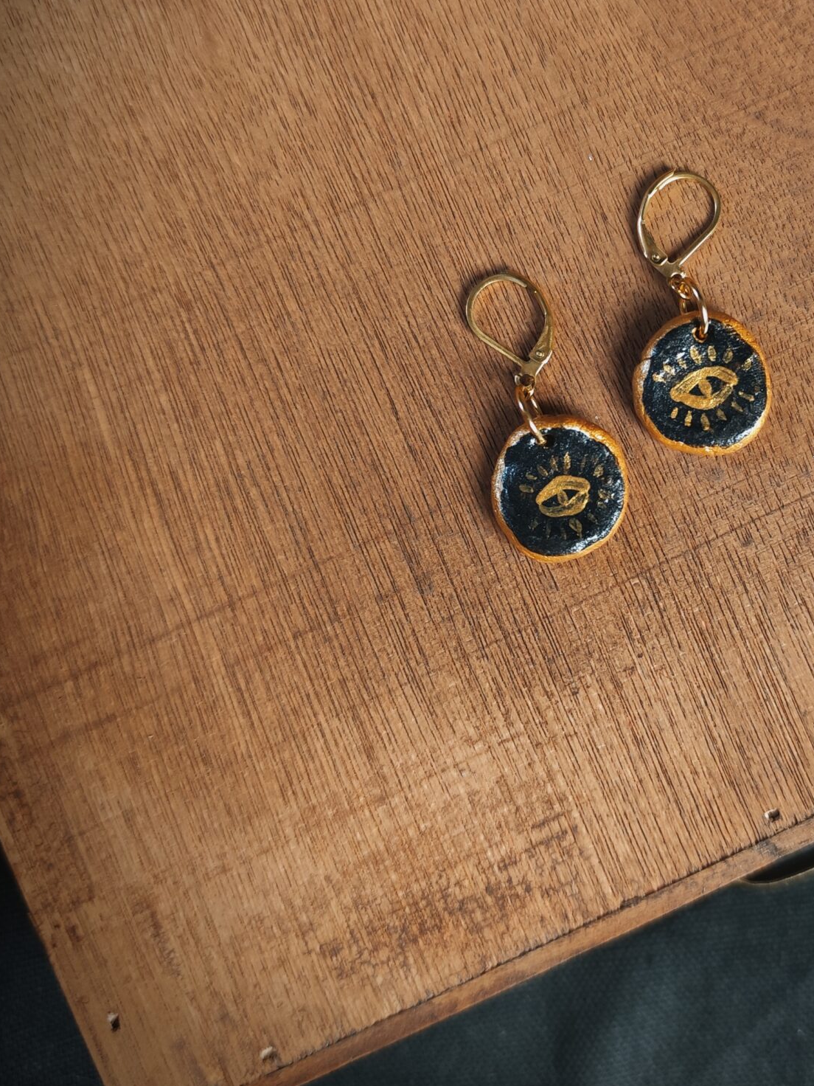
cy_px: 423
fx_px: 1254
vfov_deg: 46.5
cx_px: 595
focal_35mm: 40
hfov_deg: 35.3
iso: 1000
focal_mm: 6.19
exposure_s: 1/50
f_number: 1.65
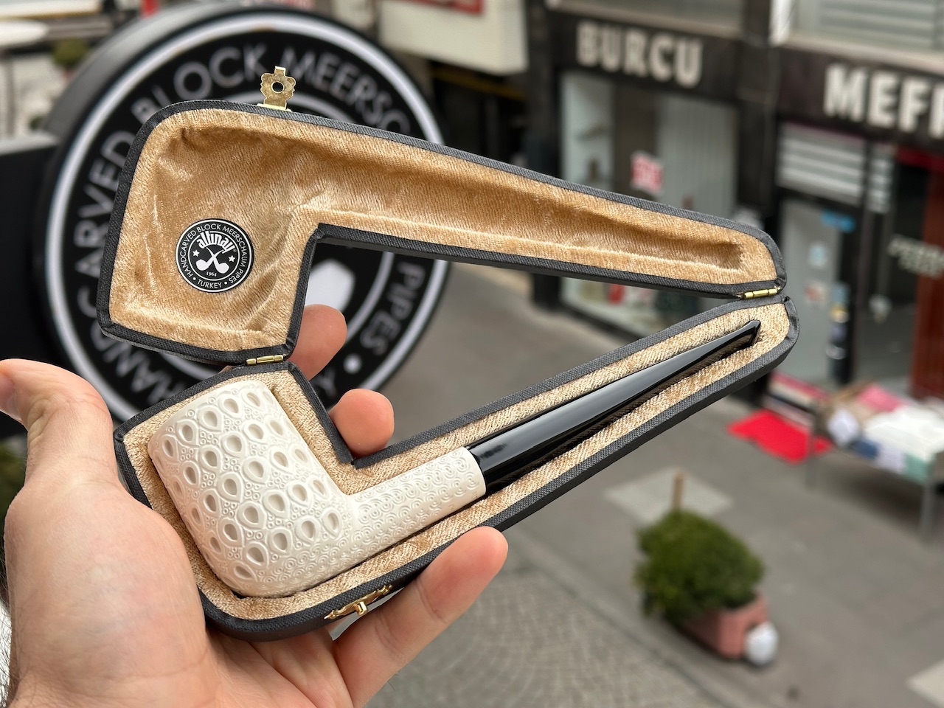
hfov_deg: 39.7
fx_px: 1309
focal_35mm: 48
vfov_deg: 30.3
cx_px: 472
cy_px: 354
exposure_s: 1/401
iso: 64
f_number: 1.78
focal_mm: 6.86
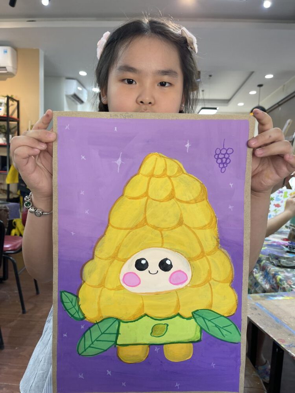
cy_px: 196
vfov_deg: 69.4
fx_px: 284
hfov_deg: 54.9
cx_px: 148
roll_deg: -2.1
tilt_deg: -5.3
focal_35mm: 25
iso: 64
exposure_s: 1/100
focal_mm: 5.1
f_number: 1.6
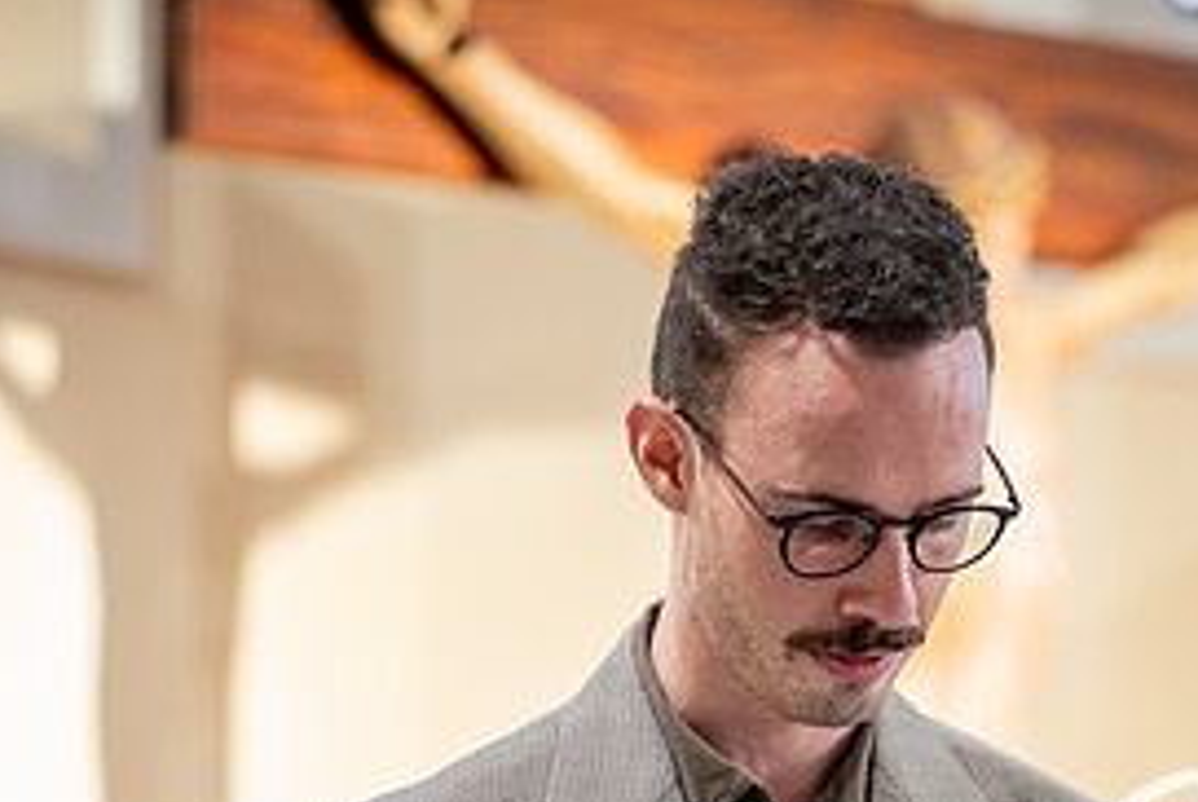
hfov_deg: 4.8
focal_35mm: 426
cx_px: 802
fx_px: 14191
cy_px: 769
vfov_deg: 3.2
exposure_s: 1/125
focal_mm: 200
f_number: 2.8
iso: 800
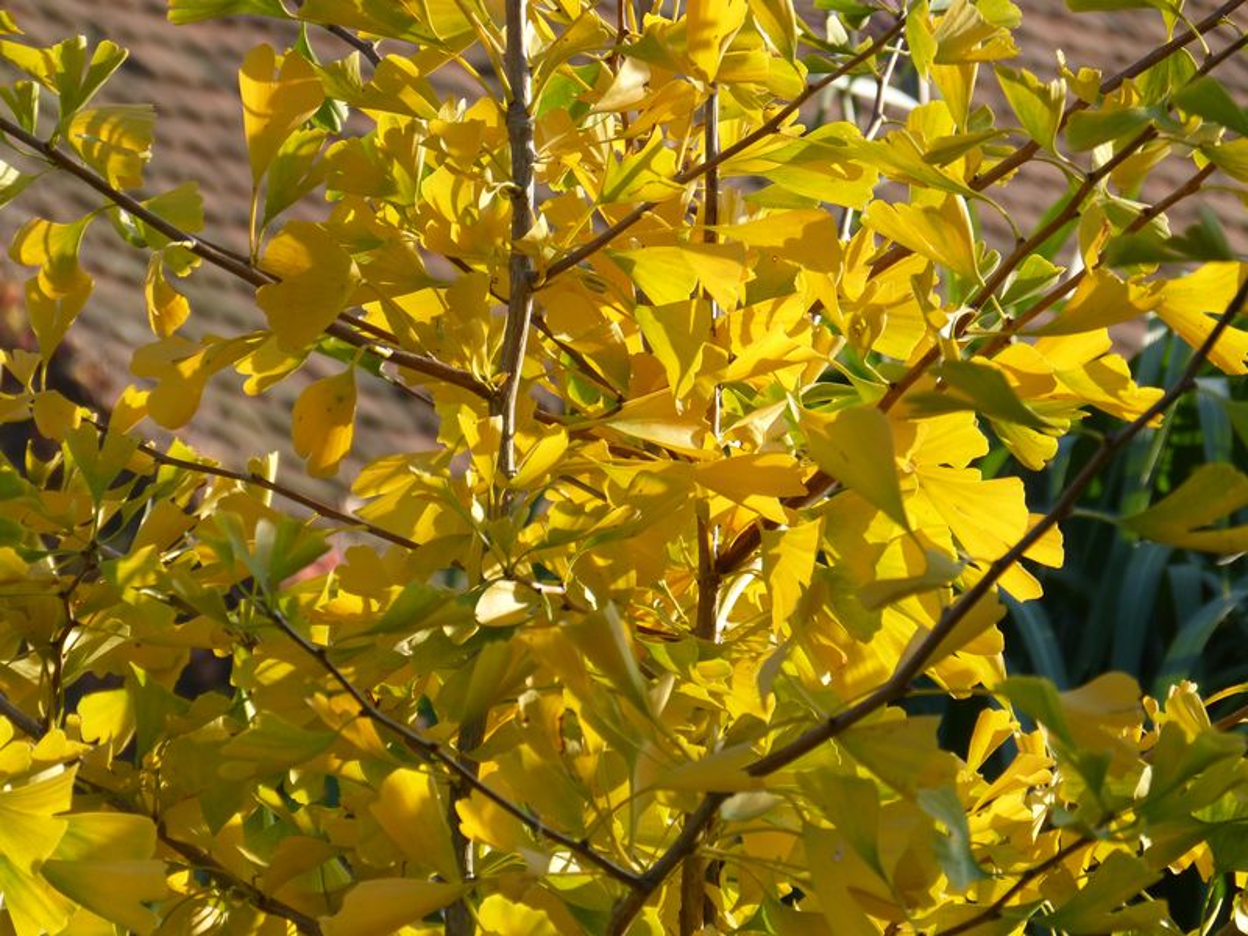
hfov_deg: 7.5
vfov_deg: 5.6
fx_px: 9554
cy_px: 468
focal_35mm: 265
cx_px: 624
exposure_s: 1/400
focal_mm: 47.7
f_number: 4
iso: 100
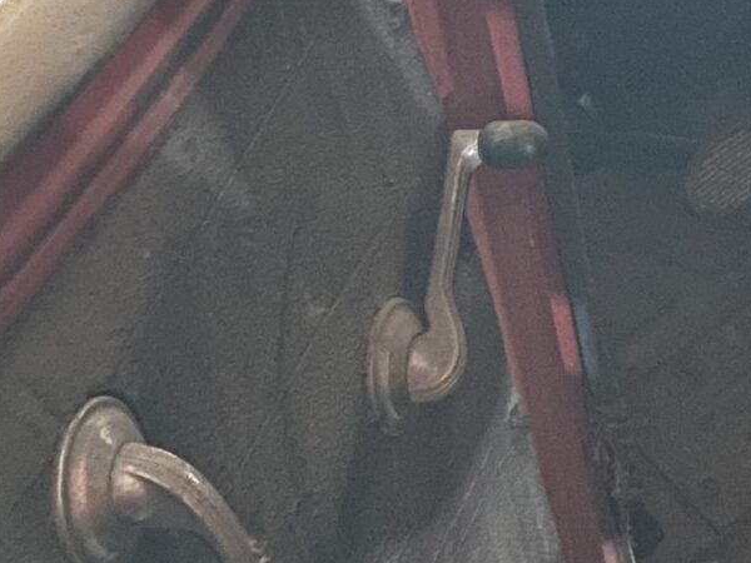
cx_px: 1217
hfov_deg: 15.9
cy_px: 194
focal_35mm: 111
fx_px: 2408
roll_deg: +1.2
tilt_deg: -31.9
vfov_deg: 13.3
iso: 500
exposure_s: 1/11
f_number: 1.8
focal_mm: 4.25
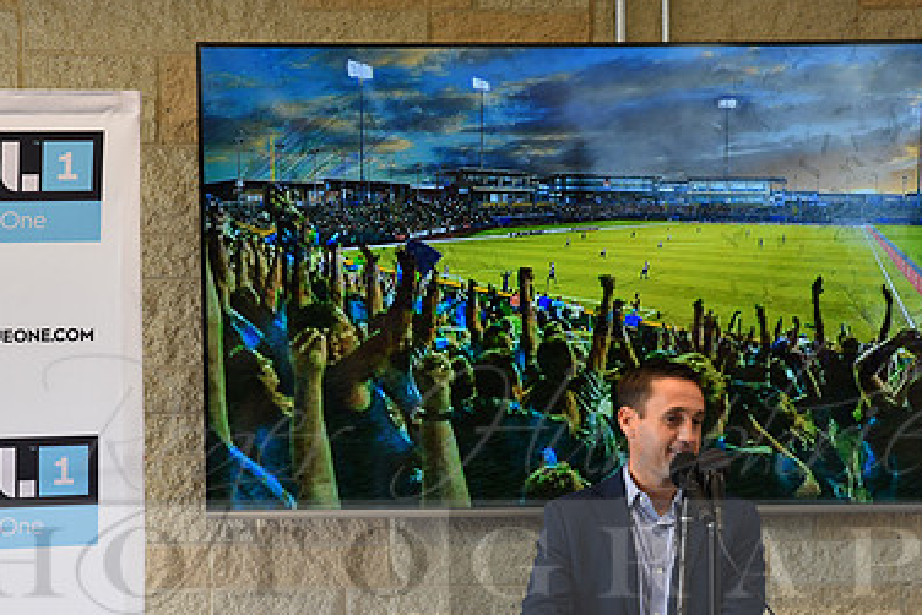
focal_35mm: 108
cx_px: 530
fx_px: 2767
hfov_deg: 18.9
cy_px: 464
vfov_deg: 12.7
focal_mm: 70
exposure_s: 1/60
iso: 400
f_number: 3
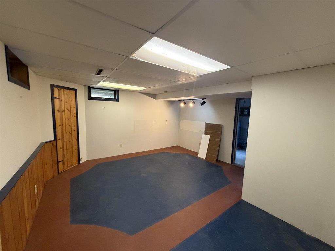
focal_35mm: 14
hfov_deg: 102.1
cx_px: 168
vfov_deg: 85.7
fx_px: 135
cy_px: 126
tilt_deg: -6.2
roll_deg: -0.6
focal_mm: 2.22
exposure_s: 1/60
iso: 500
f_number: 2.2
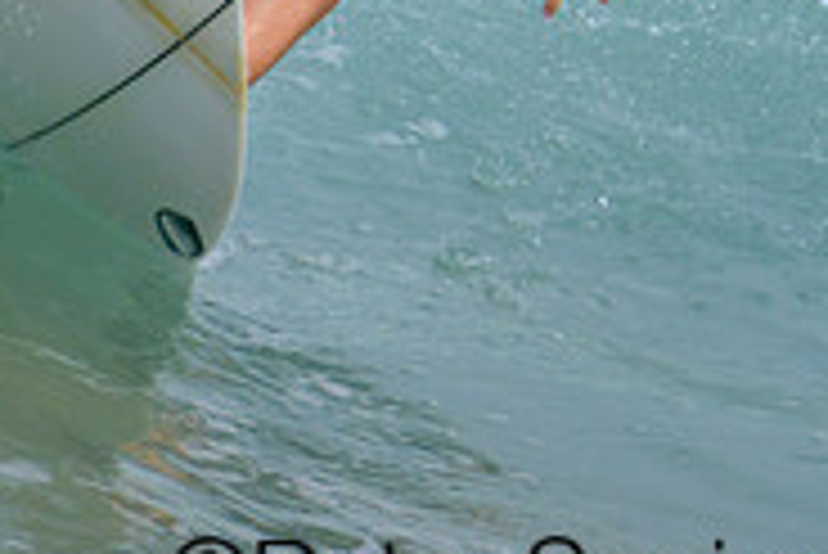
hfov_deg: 0.7
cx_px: 689
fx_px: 71860
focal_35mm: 3122
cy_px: -374
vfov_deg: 0.4
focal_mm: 800
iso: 500
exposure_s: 1/2000
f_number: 11
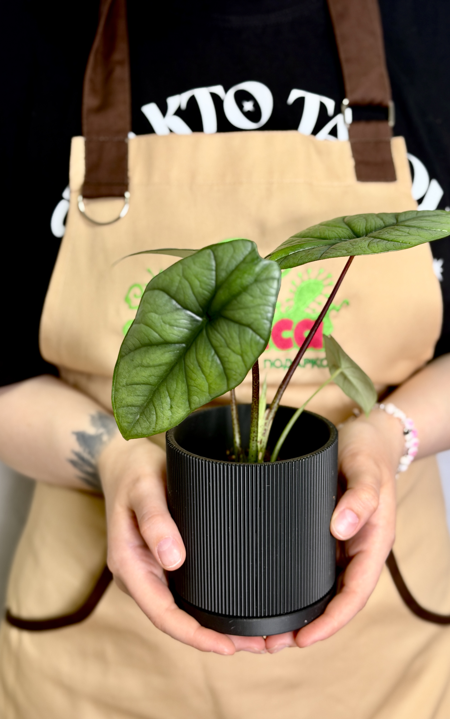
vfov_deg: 39.6
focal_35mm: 51
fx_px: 1001
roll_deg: +0.9
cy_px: 360
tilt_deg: -15.8
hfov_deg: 25.3
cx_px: 262
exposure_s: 1/120
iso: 50
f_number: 1.78
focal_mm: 6.76
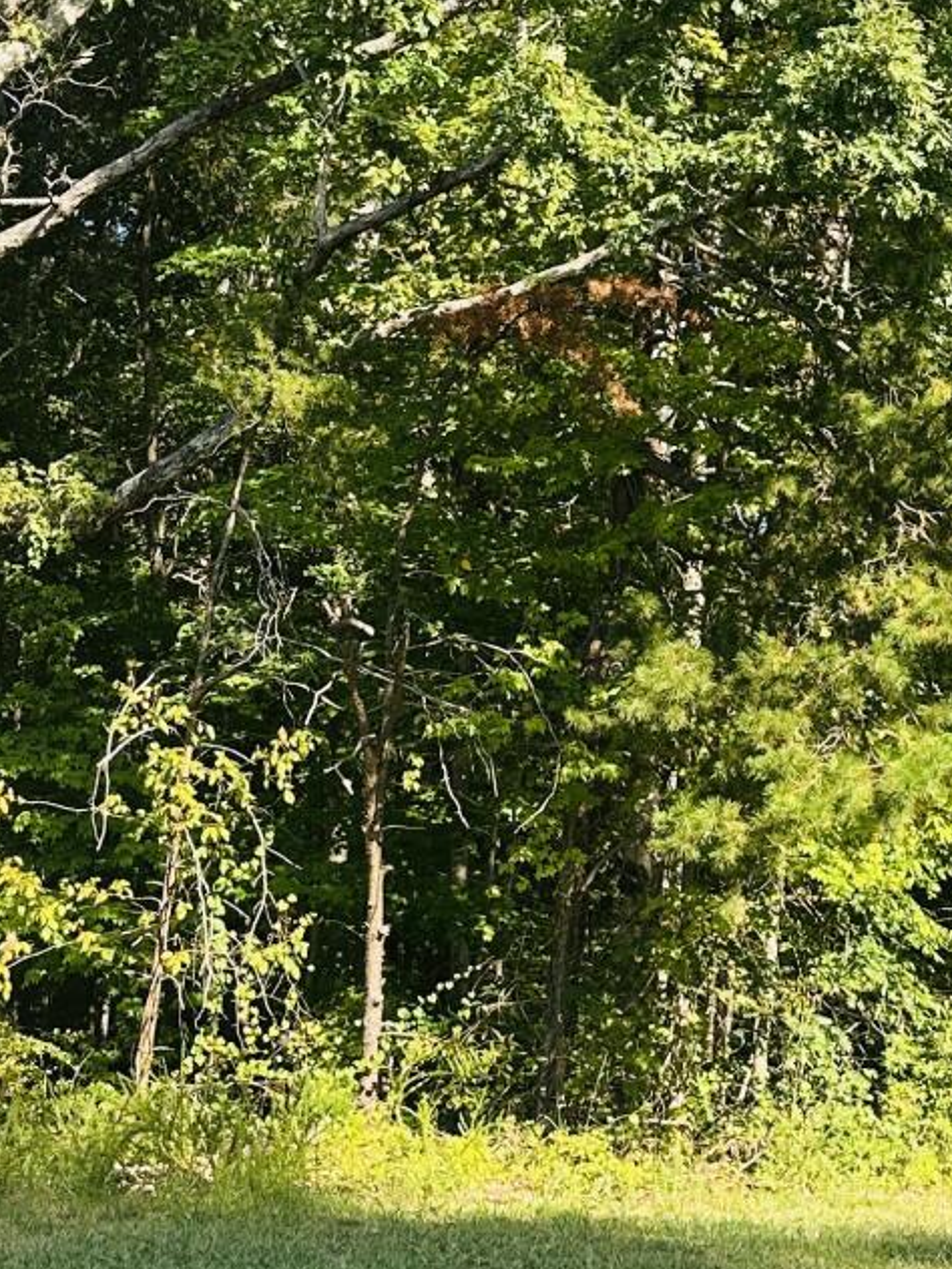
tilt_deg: +12.1
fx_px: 2787
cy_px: 560
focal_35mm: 76
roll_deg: -3.7
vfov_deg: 25.6
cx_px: 305
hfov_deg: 19.3
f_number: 1.78
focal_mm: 6.86
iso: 80
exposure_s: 1/1062
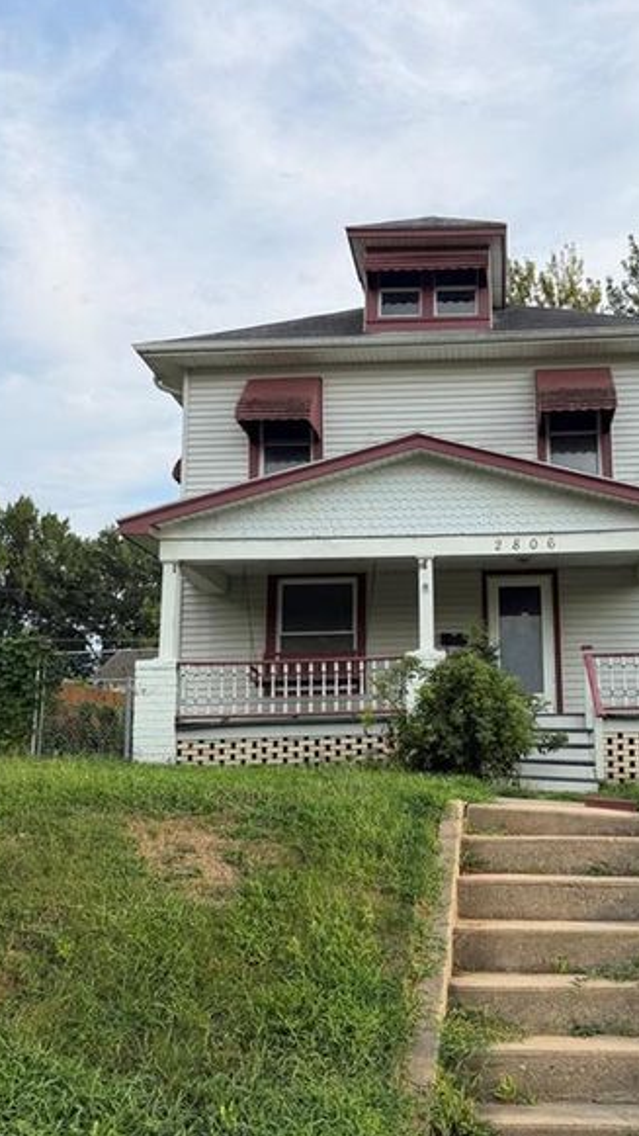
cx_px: 463
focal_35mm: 30
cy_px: 633
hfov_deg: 38.2
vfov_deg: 64.1
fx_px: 903
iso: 80
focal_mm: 6.76
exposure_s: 1/1812
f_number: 1.78
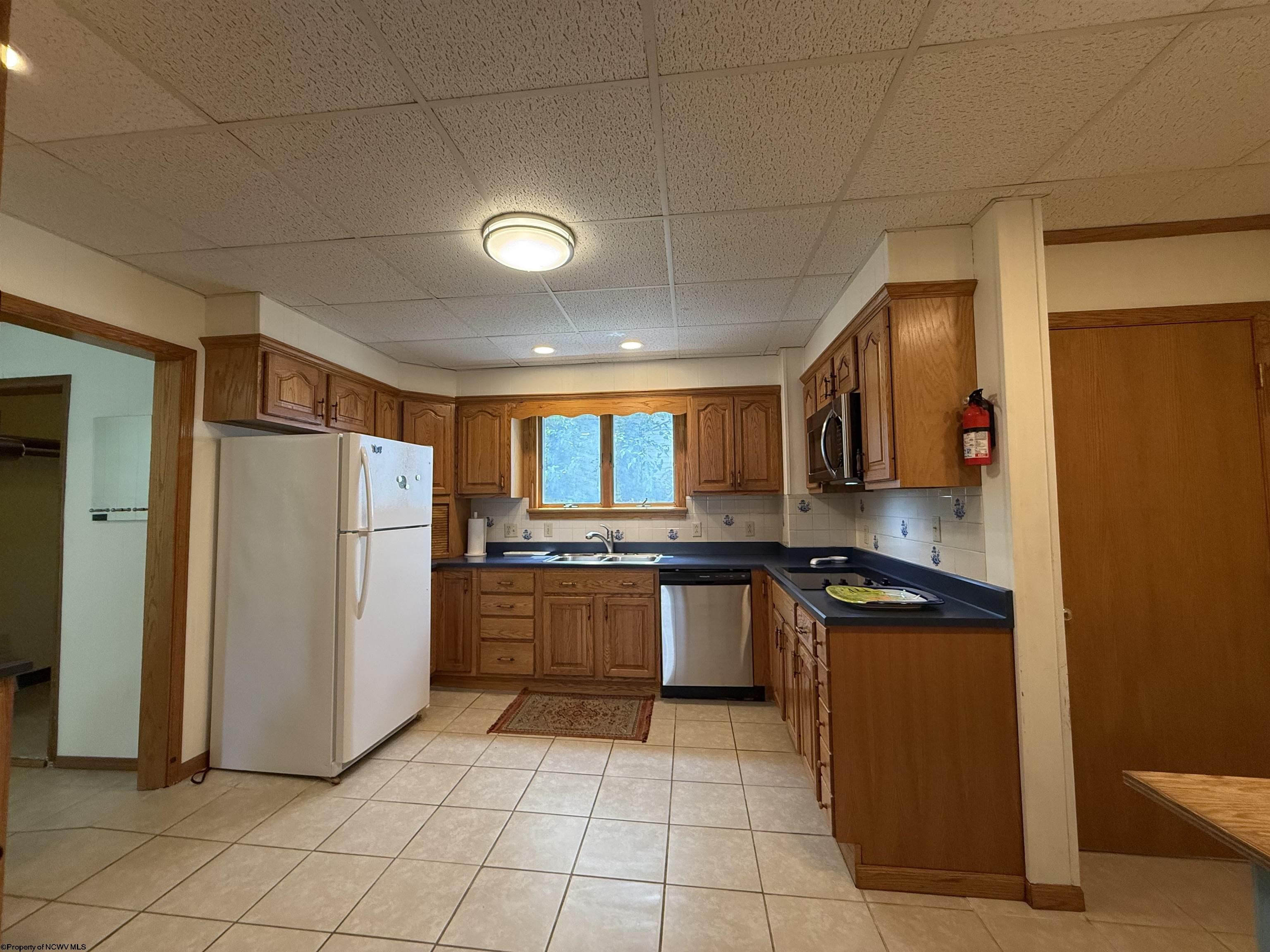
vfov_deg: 85.7
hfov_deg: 102.1
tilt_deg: +3.5
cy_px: 476
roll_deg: -0.2
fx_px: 514
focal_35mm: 14
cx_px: 635
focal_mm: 2.22
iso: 250
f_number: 2.2
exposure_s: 1/120
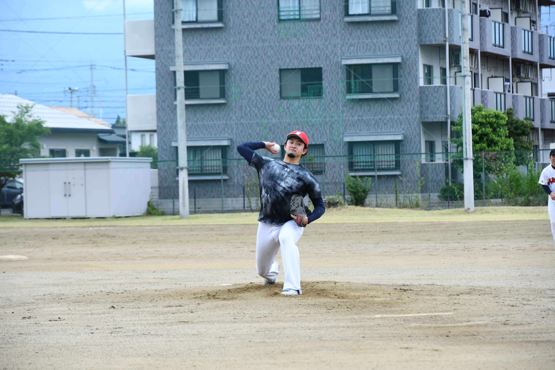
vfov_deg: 7.9
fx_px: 2682
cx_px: 278
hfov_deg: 11.8
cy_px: 185
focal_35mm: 174
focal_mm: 116
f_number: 7.1
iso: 400
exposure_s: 1/500
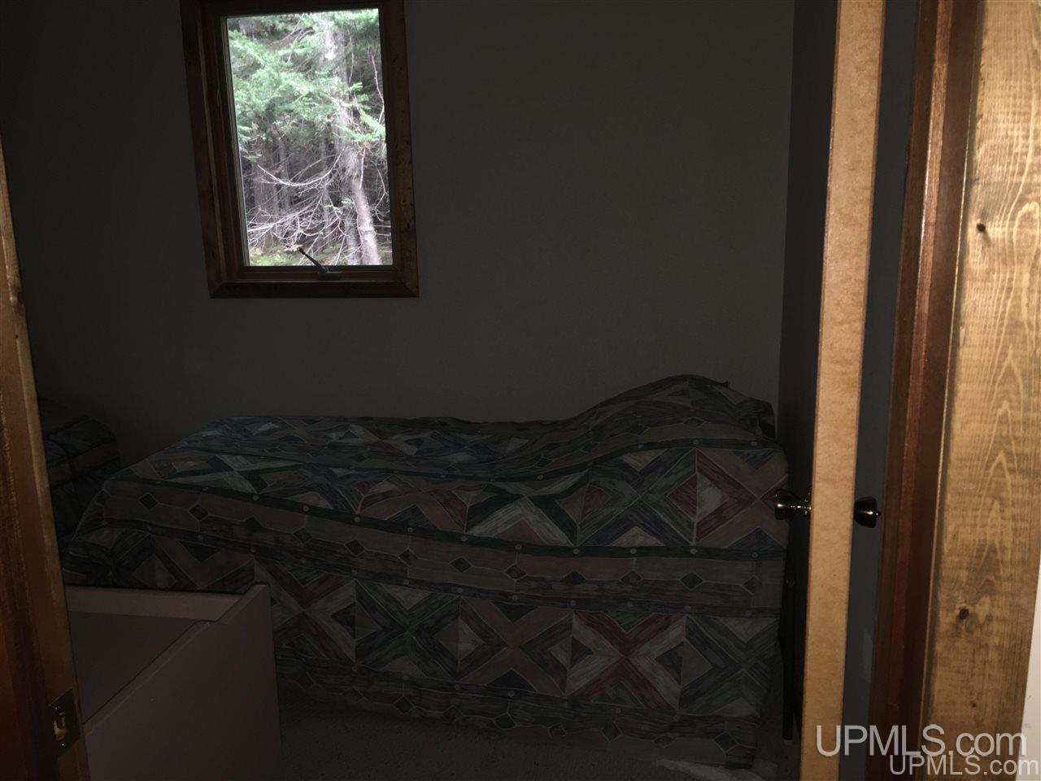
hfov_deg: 61.7
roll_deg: +2.4
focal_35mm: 29
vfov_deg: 48.2
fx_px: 872
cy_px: 390
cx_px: 520
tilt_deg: -11.8
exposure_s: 1/16
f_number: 2.2
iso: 40
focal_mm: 4.15
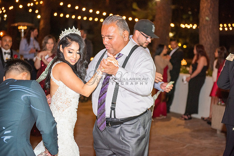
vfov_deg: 19.5
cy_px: 78
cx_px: 117
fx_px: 455
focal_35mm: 70
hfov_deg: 28.8
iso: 1250
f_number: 2.8
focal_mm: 70
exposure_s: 1/125
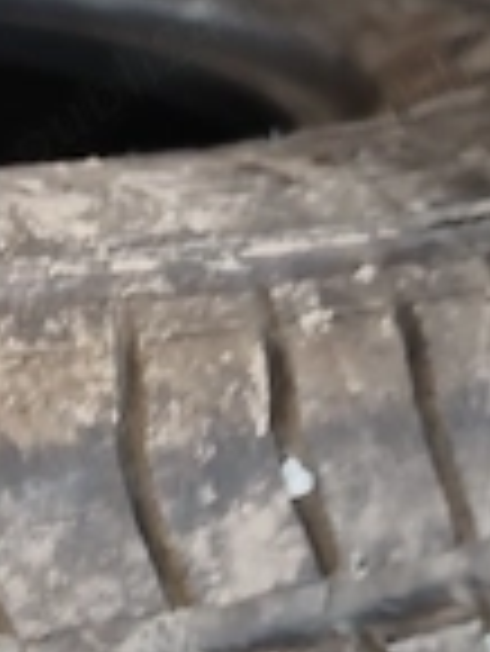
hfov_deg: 18.0
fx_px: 1508
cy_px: 481
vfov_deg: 24.2
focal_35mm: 80
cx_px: -4
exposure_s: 1/33.3
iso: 1296
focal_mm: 4.95
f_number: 1.9
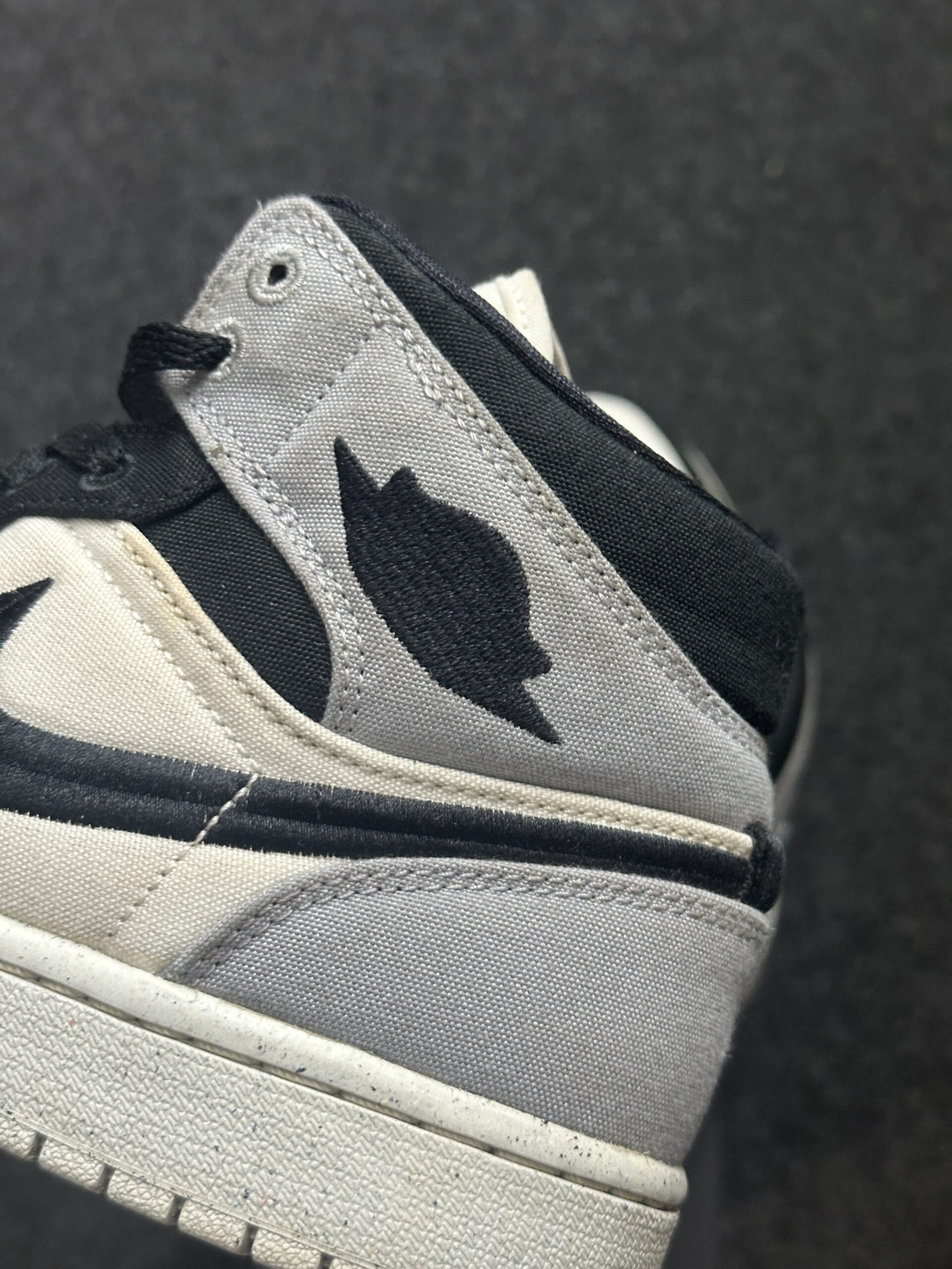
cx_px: 476
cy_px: 634
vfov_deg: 39.7
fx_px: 1760
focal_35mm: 48
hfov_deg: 30.3
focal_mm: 6.86
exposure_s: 1/33
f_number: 1.78
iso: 200
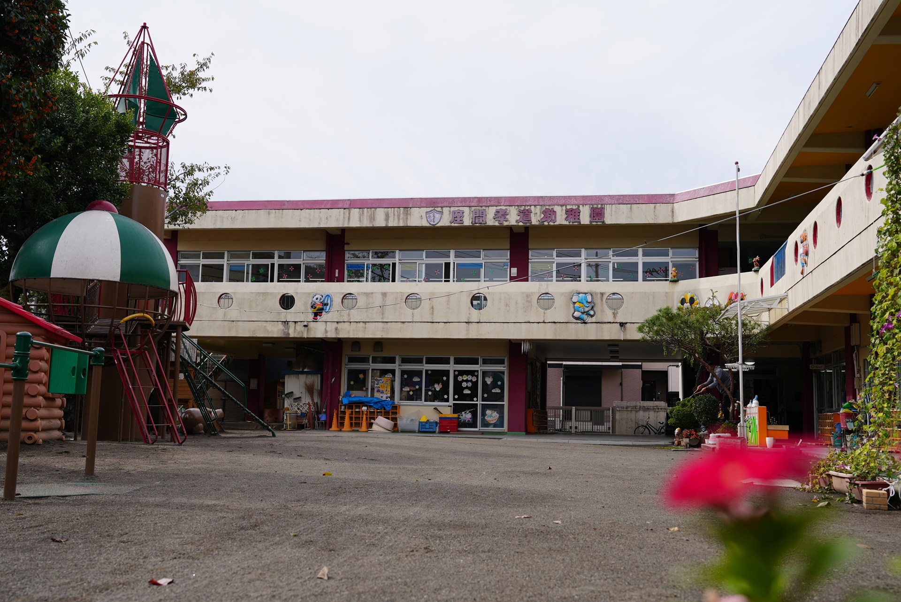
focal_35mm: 39
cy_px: 301
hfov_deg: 49.5
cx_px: 450
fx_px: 976
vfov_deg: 34.2
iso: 80
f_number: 5
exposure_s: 1/400
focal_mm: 39
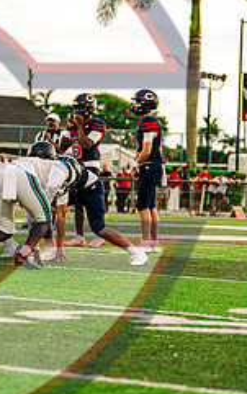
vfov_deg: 8.7
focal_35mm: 240
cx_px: -154
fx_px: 2580
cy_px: 154
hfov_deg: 5.4
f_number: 2.8
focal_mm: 98
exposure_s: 1/1000
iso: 1100
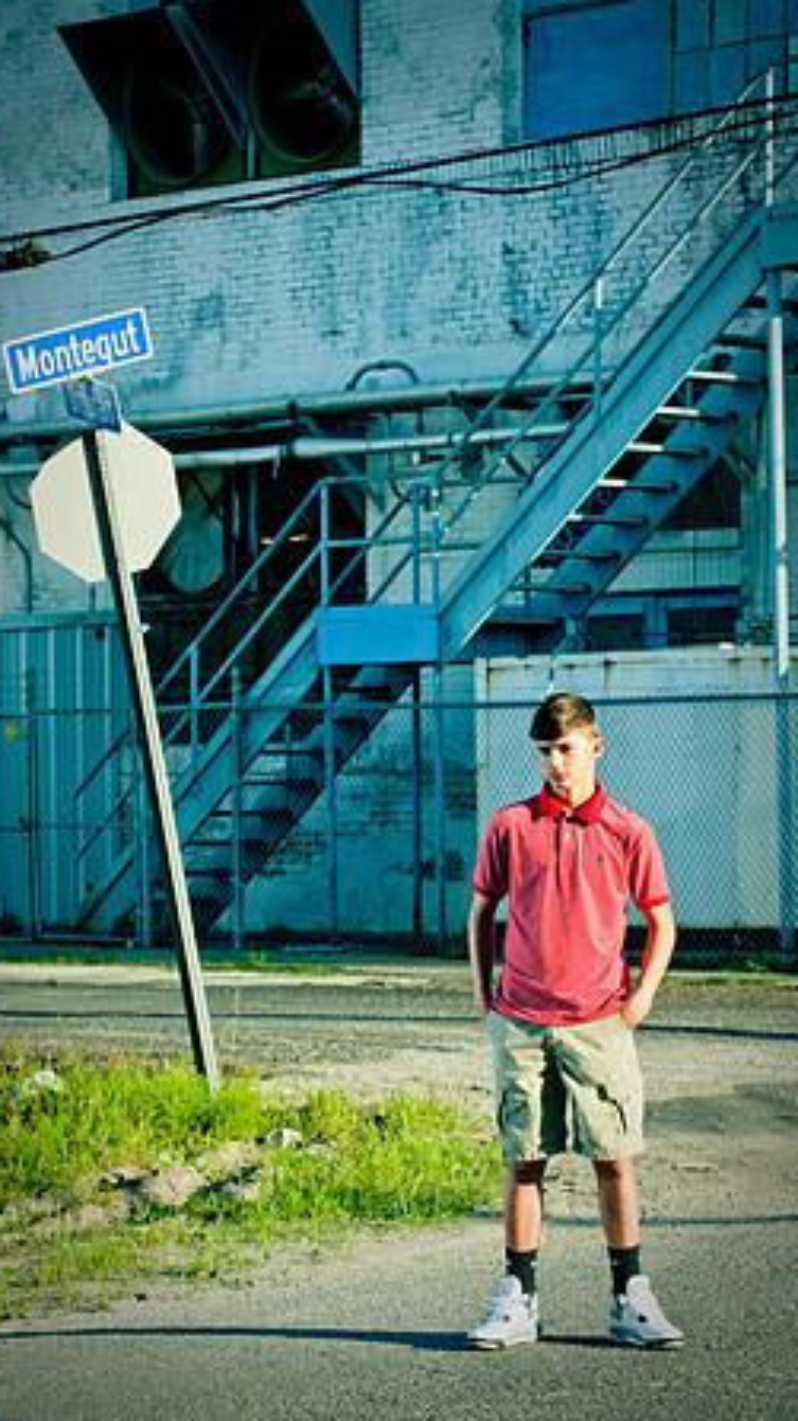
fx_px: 4369
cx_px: 380
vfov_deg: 18.5
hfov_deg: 10.4
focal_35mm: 116
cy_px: 712
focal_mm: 110
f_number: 11
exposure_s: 1/200
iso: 320
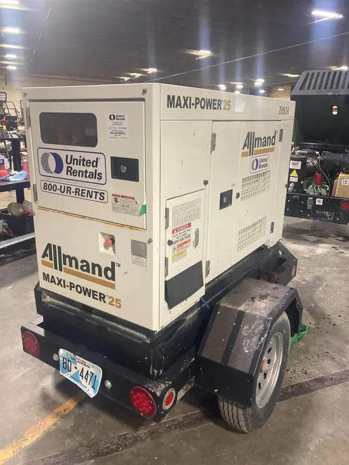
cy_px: 232
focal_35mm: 28
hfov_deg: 49.8
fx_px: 376
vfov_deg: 63.4
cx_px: 174
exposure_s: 1/60
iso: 200
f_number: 1.8
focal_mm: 3.99
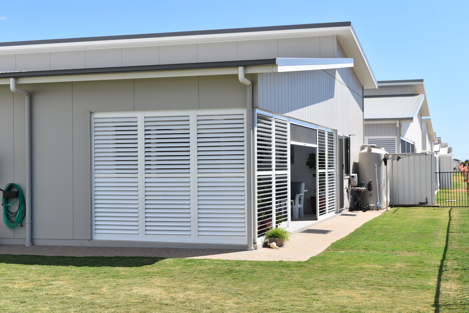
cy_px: 156
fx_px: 782
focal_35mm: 60
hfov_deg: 33.4
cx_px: 234
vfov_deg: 22.6
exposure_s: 1/320
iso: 160
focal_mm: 40
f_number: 9
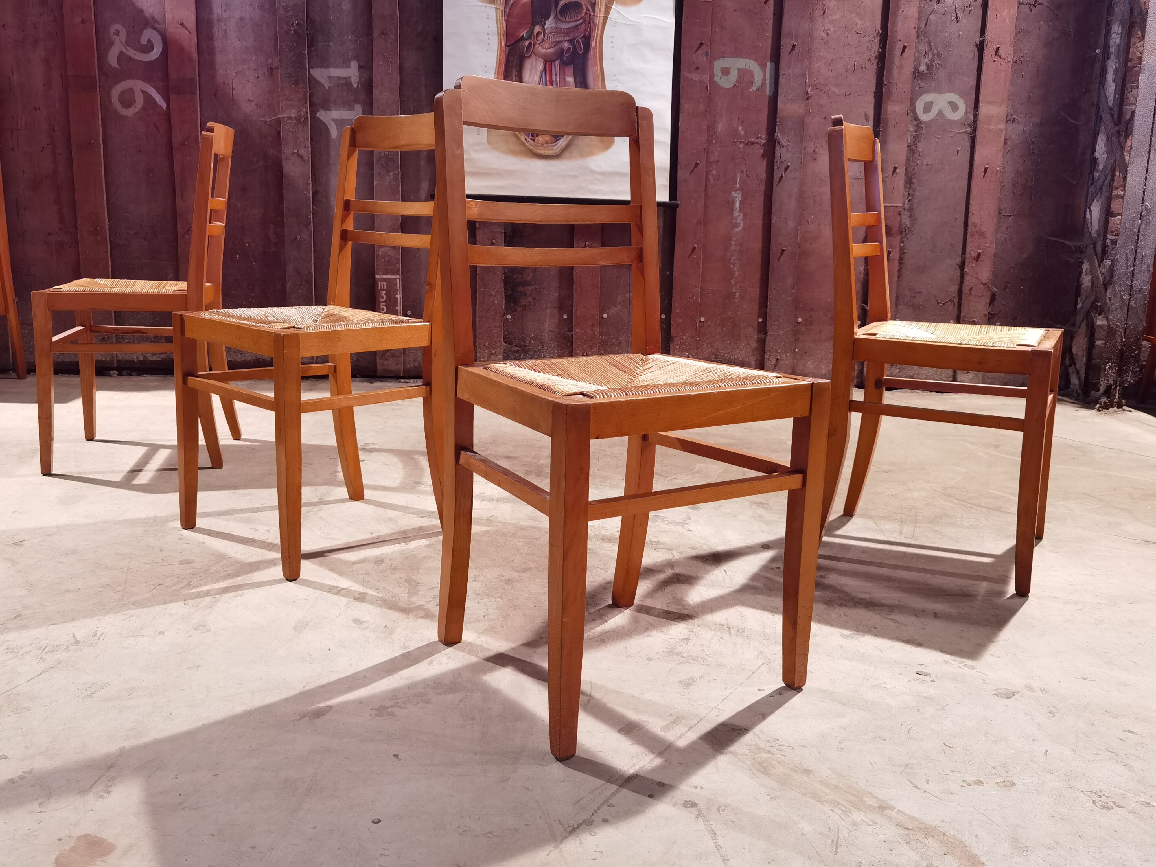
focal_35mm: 31
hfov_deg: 58.4
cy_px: 434
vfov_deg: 45.4
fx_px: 1035
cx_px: 578
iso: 500
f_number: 1.9
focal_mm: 6.71
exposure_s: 1/33.3
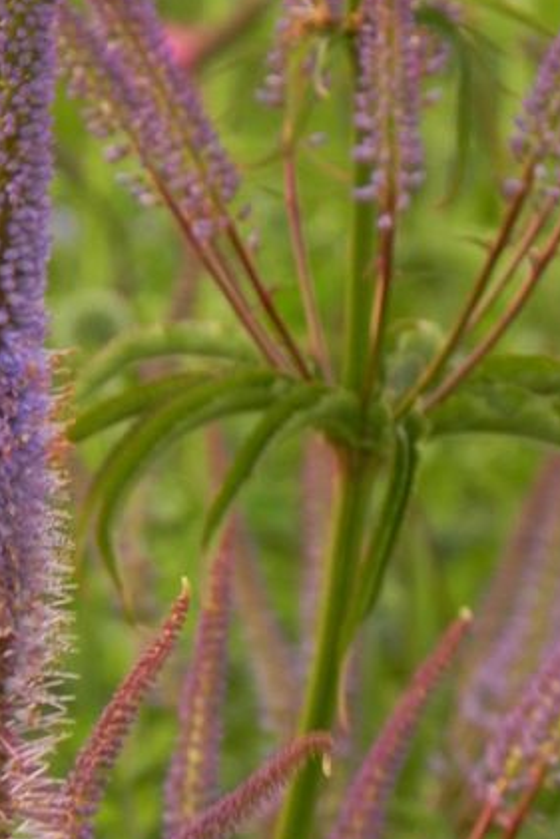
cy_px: 419
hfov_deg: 2.4
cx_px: 132
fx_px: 13405
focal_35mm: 575
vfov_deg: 3.6
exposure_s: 1/15
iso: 160
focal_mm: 51.8
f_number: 5.6
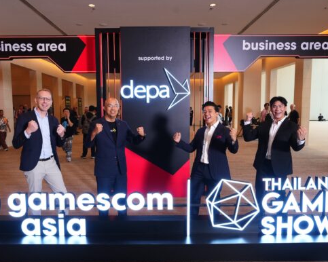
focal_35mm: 28
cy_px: 134
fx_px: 272
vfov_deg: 51.5
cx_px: 156
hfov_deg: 62.2
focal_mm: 24
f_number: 5.6
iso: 1250
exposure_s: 1/125
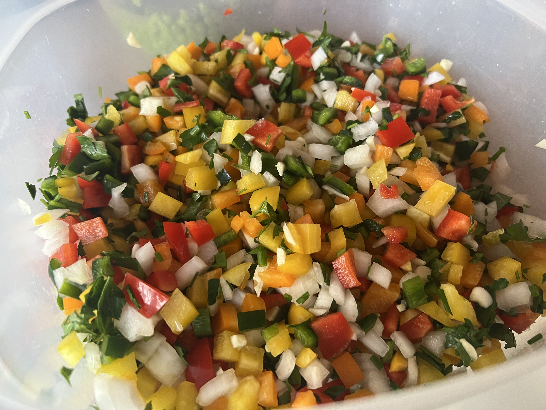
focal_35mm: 26
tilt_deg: -50.1
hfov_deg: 67.3
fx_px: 410
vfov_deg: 53.1
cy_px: 205
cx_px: 273
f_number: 1.5
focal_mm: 5.7
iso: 500
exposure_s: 1/47
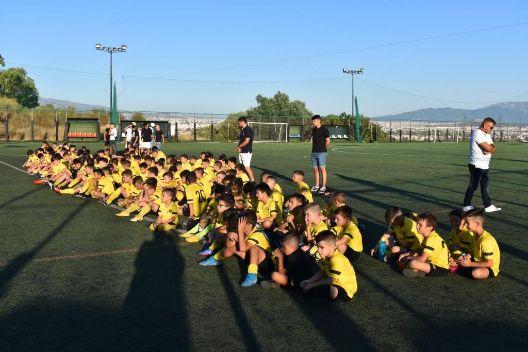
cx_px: 264
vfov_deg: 36.9
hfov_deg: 53.1
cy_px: 176
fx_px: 528
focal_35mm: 36
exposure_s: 1/250
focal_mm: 24
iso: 110
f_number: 8
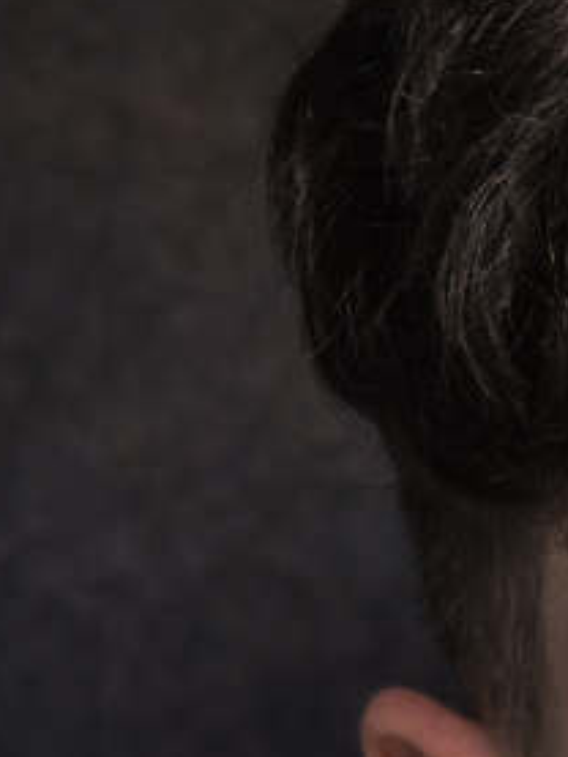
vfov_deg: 5.6
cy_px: 1075
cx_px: 1057
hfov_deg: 4.2
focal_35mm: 353
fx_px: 7717
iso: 100
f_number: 11
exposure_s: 1/200
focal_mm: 85
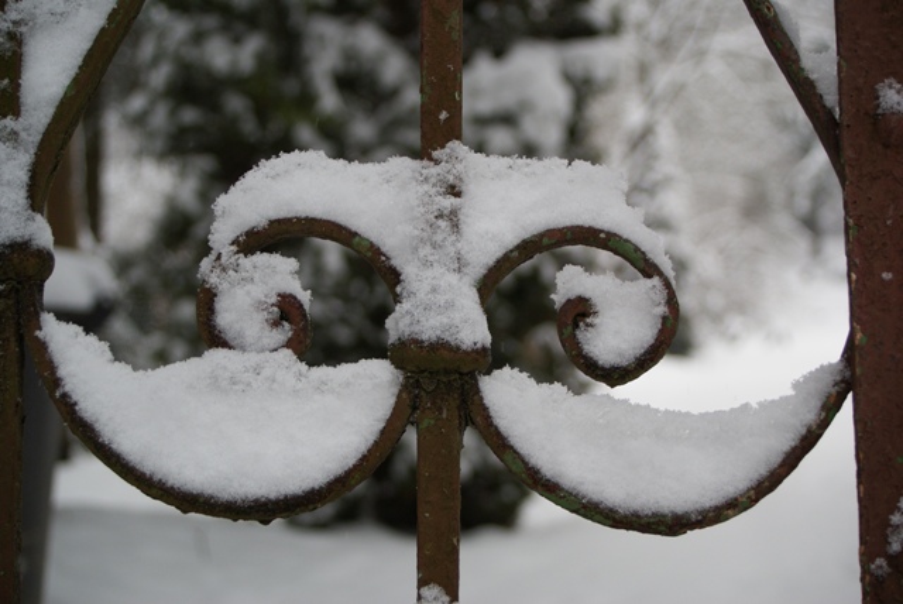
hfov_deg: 27.0
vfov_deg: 18.2
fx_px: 1883
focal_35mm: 75
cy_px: 302
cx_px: 452
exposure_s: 1/160
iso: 200
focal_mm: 50
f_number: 5.6
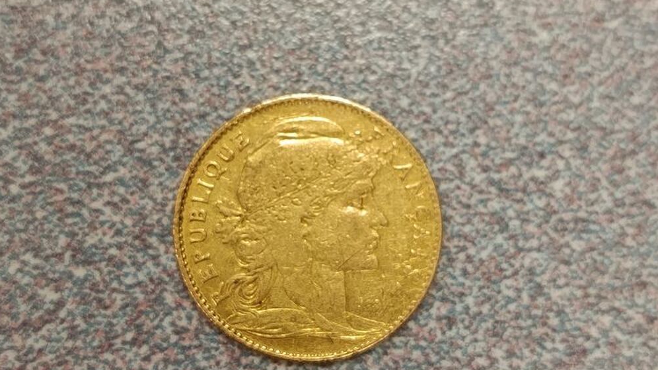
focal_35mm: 70
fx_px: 1221
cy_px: 171
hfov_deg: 30.2
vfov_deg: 17.2
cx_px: 328
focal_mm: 5.24
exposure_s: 1/100
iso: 638
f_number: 1.7
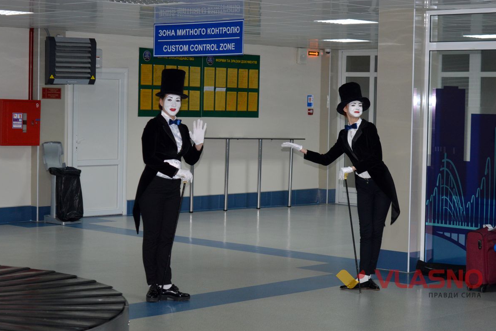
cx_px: 247
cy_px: 166
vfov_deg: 16.4
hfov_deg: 24.3
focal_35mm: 84
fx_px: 1150
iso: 900
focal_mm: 55
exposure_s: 1/60
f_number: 5.6
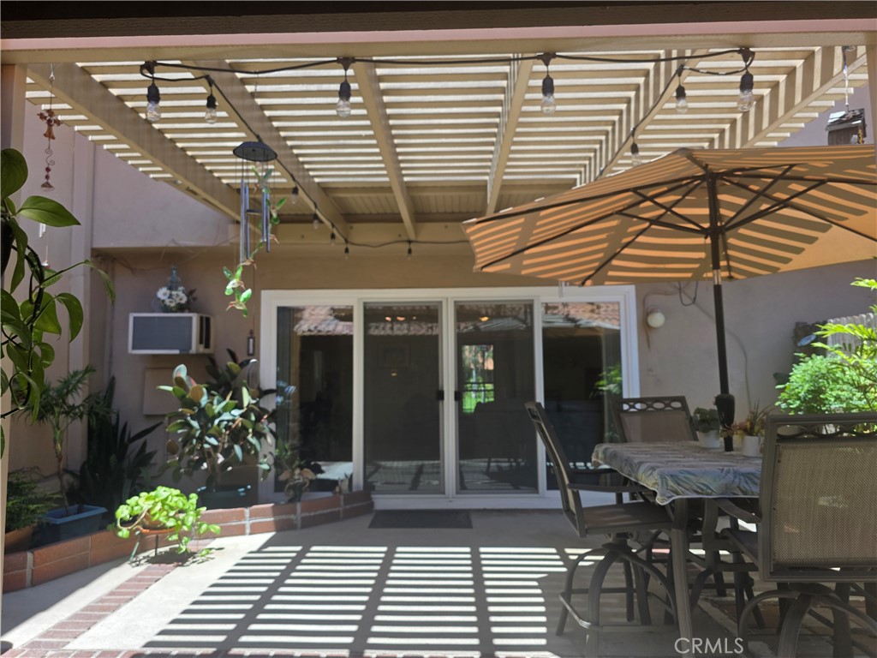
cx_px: 438
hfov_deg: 73.9
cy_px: 329
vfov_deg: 58.9
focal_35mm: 23
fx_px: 583
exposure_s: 1/1978
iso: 80
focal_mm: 6.3
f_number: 1.7
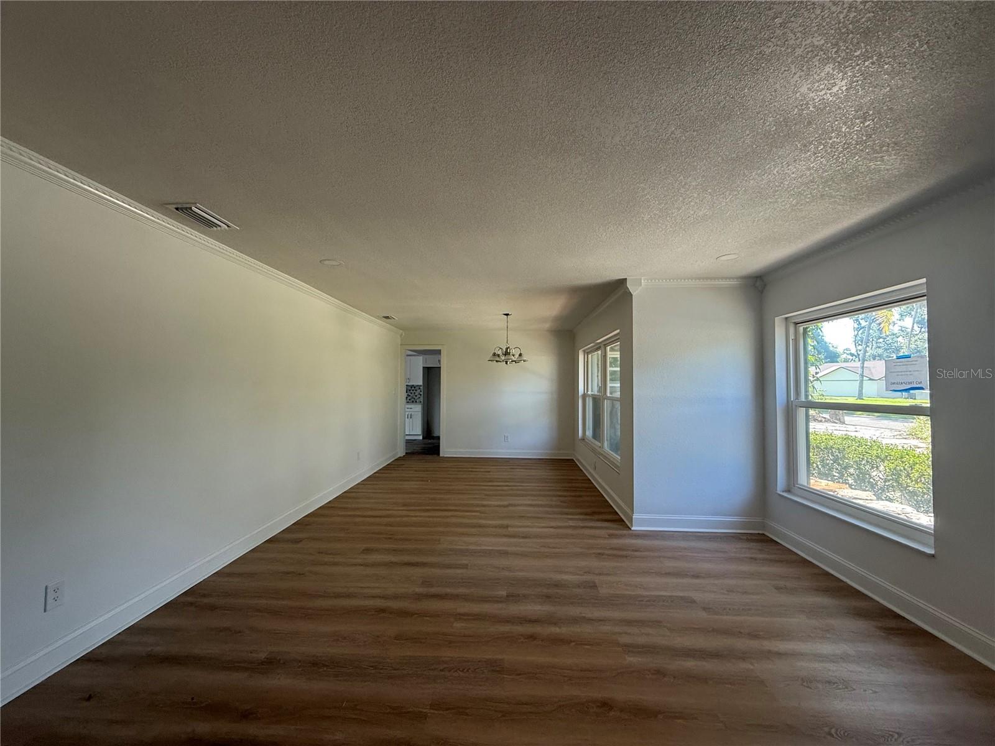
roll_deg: -0.7
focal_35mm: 14
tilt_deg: +1.1
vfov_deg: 85.7
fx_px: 402
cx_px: 498
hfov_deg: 102.1
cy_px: 373
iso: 160
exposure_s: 1/99
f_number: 2.2
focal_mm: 2.22
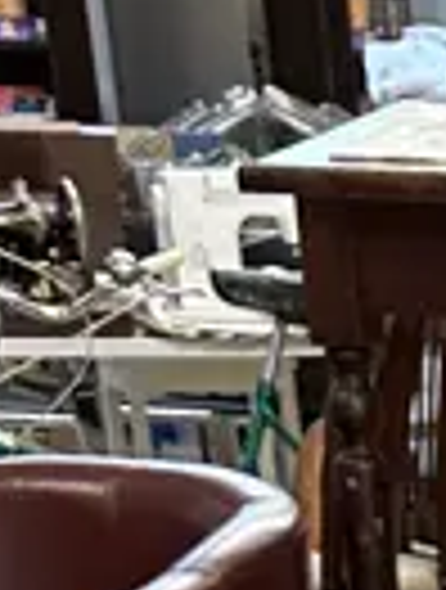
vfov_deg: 8.5
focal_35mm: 187
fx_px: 3197
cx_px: 1338
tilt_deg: -28.3
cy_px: 1887
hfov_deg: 7.1
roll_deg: -1.5
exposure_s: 1/100
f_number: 1.78
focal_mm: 6.86
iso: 160
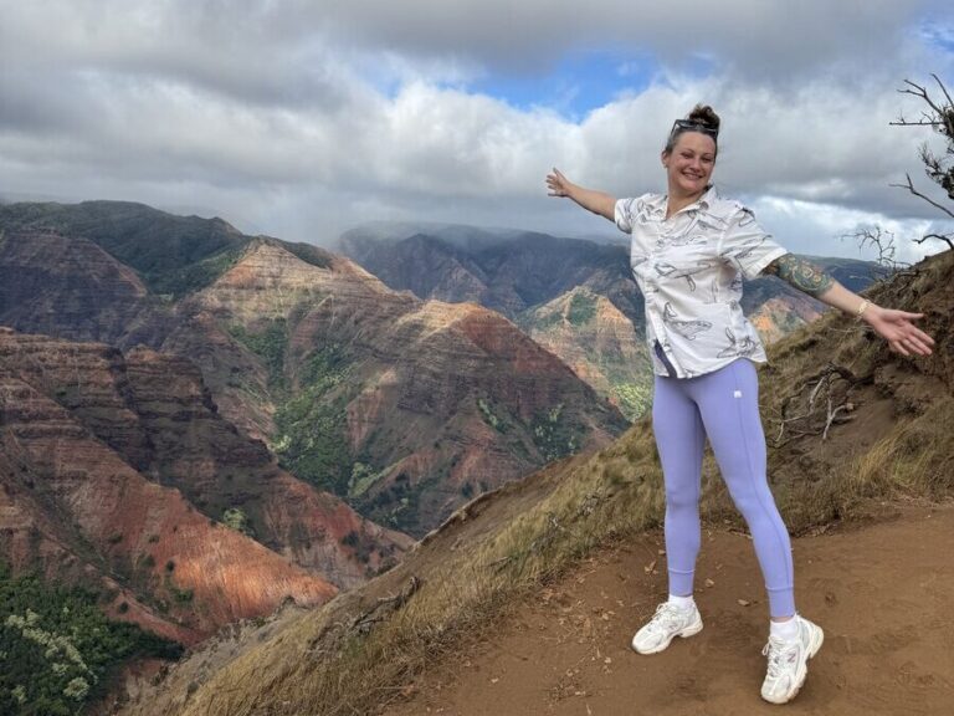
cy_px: 358
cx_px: 477
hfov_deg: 71.6
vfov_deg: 56.8
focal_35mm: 24
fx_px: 661
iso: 80
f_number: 1.78
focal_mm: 6.76
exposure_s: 1/6410
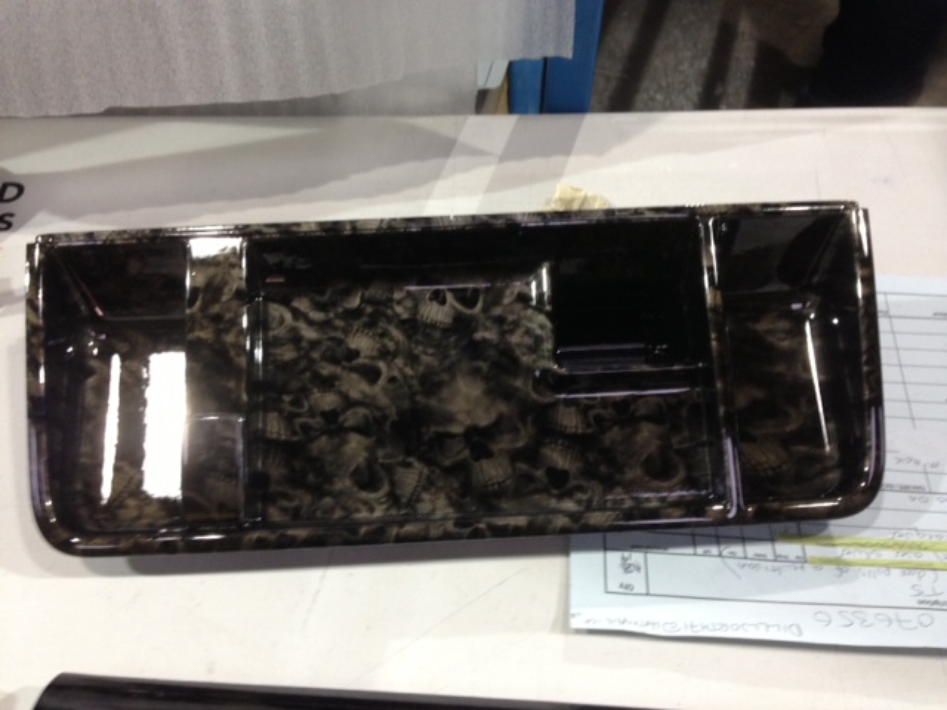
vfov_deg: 42.9
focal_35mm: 33
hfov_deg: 55.4
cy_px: 355
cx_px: 474
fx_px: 903
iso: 160
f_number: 2.4
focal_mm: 4.13
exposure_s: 1/20
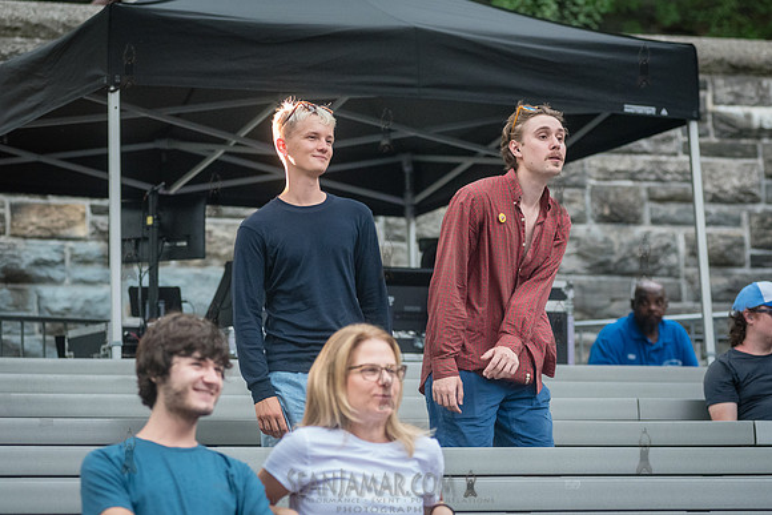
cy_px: 241
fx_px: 2964
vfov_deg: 9.9
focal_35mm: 138
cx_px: 406
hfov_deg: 14.8
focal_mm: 120
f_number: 4
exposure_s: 1/800
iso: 4000
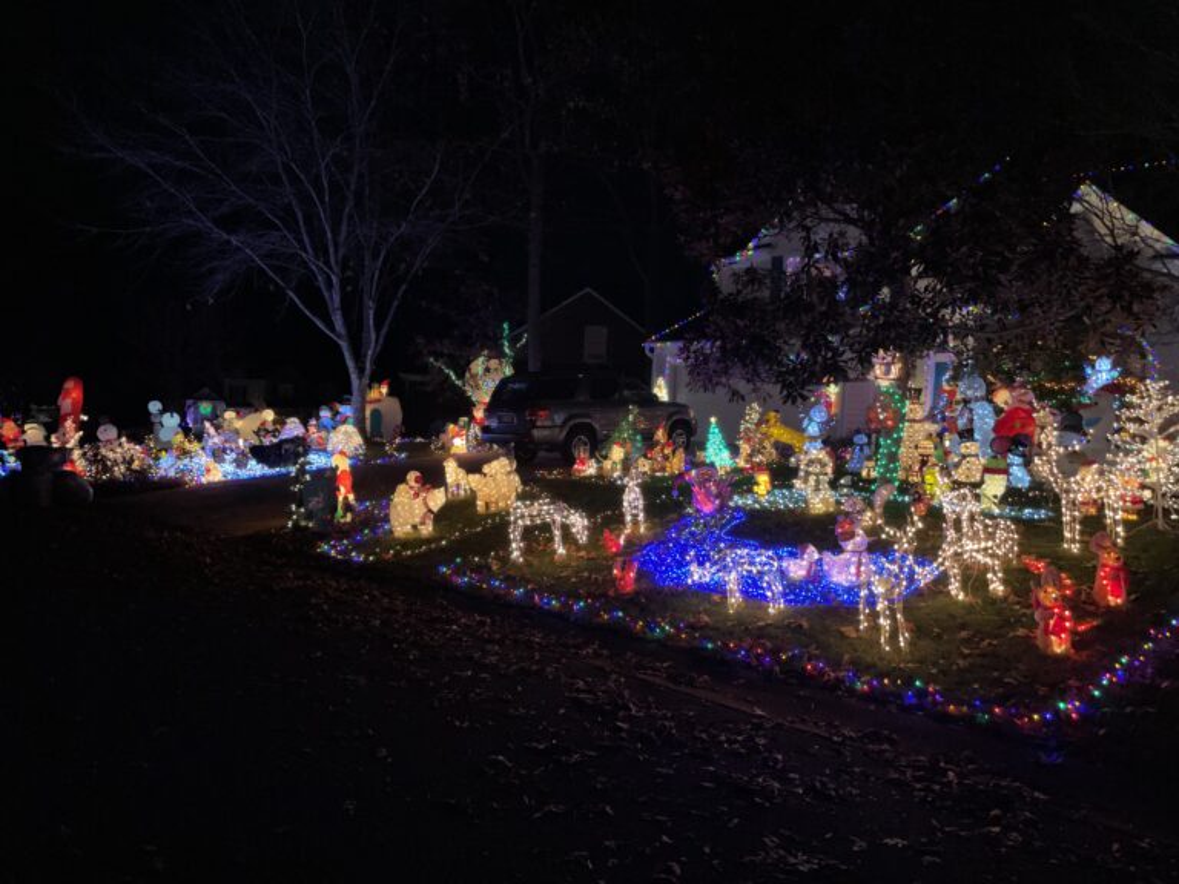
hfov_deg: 67.3
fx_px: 886
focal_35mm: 26
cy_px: 442
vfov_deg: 53.1
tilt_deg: -1.6
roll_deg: -2.9
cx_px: 590
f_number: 1.6
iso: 640
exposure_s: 1/30
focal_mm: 4.2
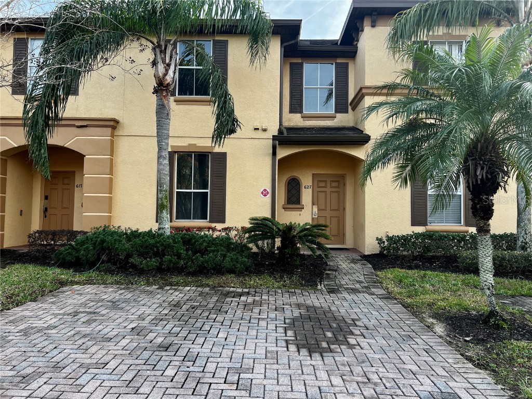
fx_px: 400
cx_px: 266
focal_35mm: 26
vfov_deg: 53.1
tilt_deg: +2.8
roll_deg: -1.1
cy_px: 200
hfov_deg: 67.3
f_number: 1.5
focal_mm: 5.7
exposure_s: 1/401
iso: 50
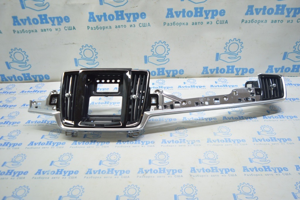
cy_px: 100
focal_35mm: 27
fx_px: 225
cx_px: 150
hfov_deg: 67.4
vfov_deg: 47.9
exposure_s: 1/40
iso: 400
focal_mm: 18
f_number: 3.5
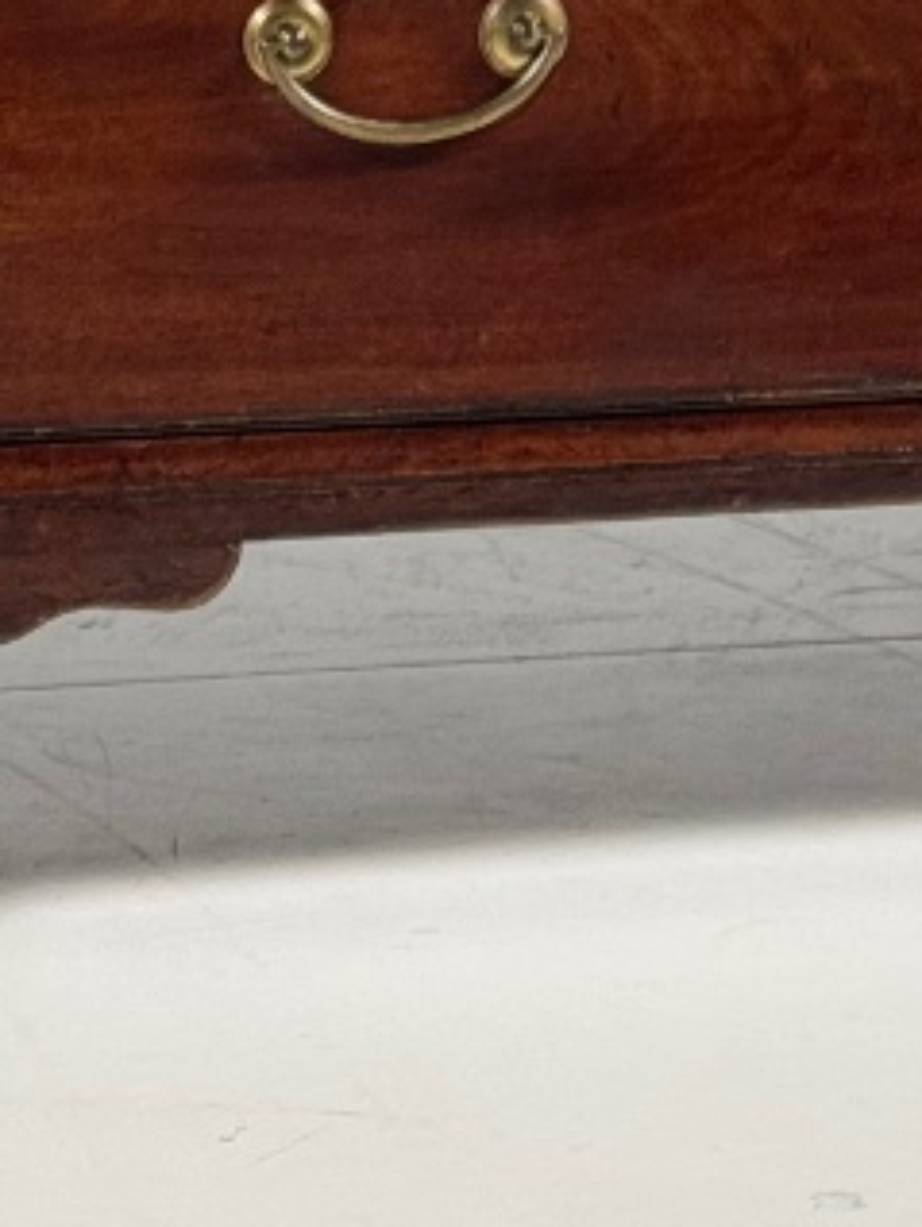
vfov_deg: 10.5
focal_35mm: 181
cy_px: -625
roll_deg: +0.6
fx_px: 6419
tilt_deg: +1.1
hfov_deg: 8.2
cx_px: 814
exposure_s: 1/50
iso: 250
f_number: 1.78
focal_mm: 6.76
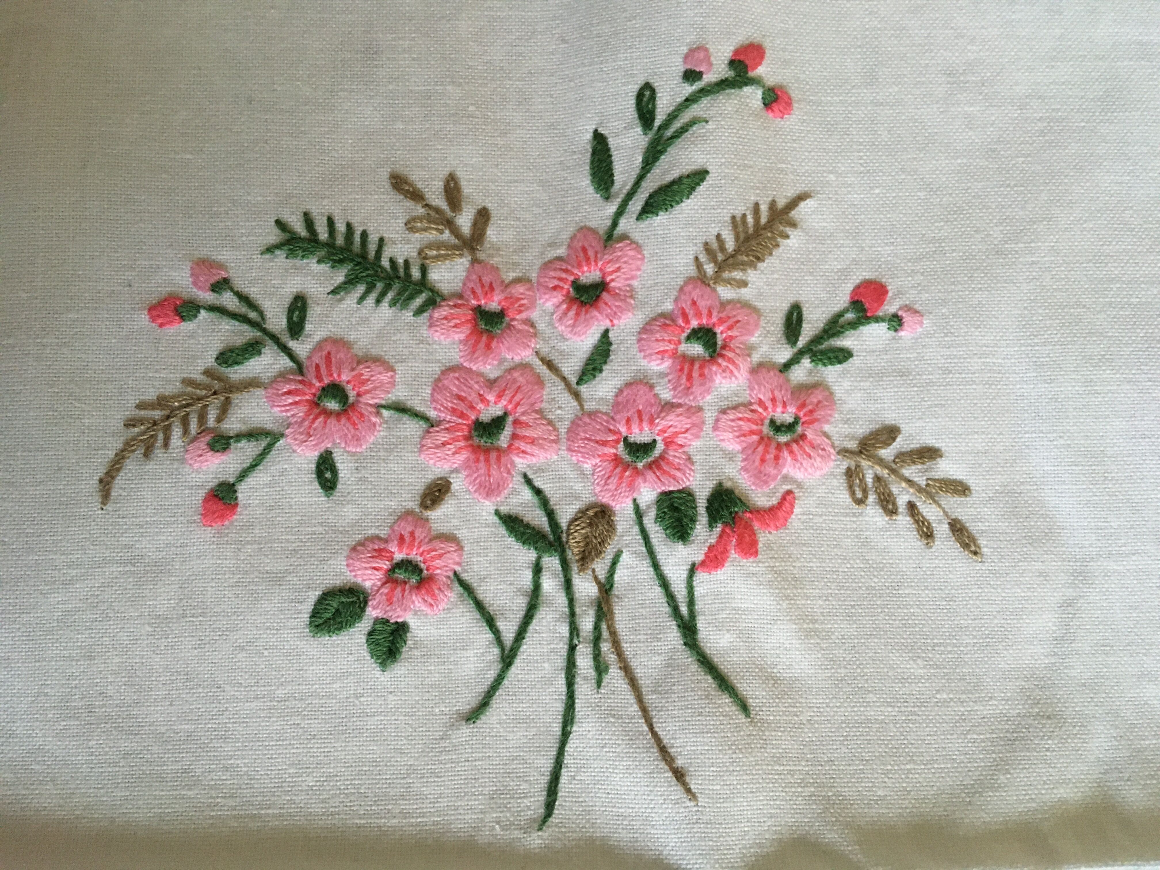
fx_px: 972
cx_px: 580
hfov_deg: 61.7
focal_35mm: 29
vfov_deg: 48.2
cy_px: 435
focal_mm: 4.15
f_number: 2.2
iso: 250
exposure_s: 1/33
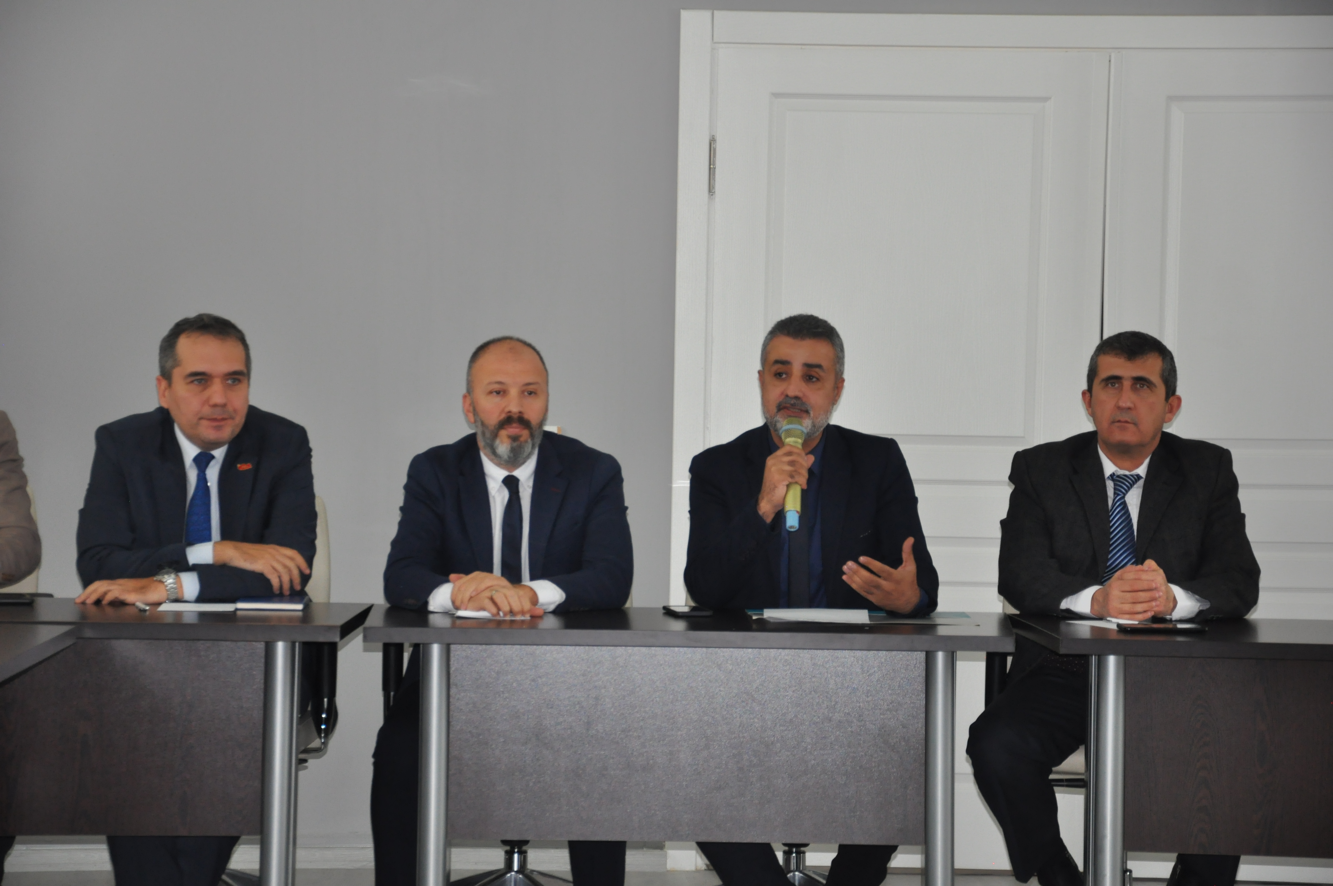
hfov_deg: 17.1
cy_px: 443
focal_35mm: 120
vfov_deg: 11.4
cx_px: 666
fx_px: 4438
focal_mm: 80
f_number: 5.3
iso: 800
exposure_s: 1/60
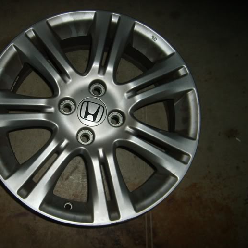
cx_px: 83
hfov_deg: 39.6
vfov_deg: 40.0
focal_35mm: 42
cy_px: 124
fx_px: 340
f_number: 2.8
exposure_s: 1/45
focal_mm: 5.8
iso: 100
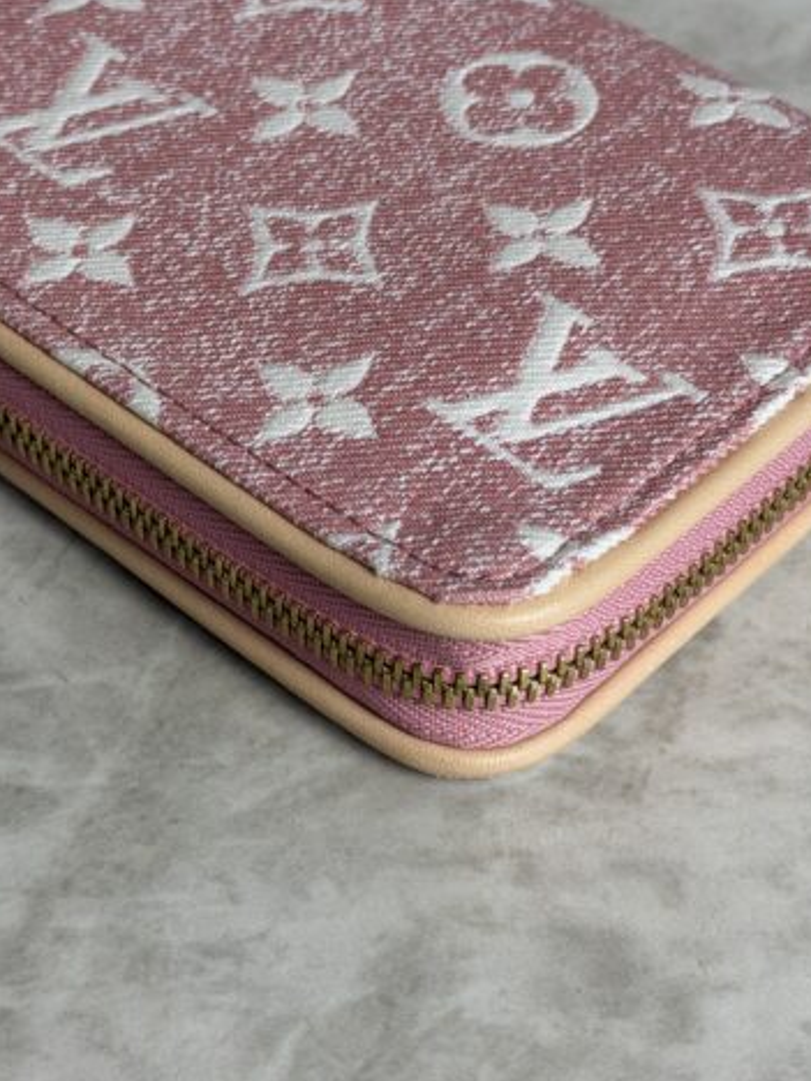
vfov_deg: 23.8
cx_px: 317
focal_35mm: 82
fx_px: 2562
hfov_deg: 18.0
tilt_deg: -44.3
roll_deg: +0.4
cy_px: 402
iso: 50
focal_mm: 6.76
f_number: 1.78
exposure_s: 1/120
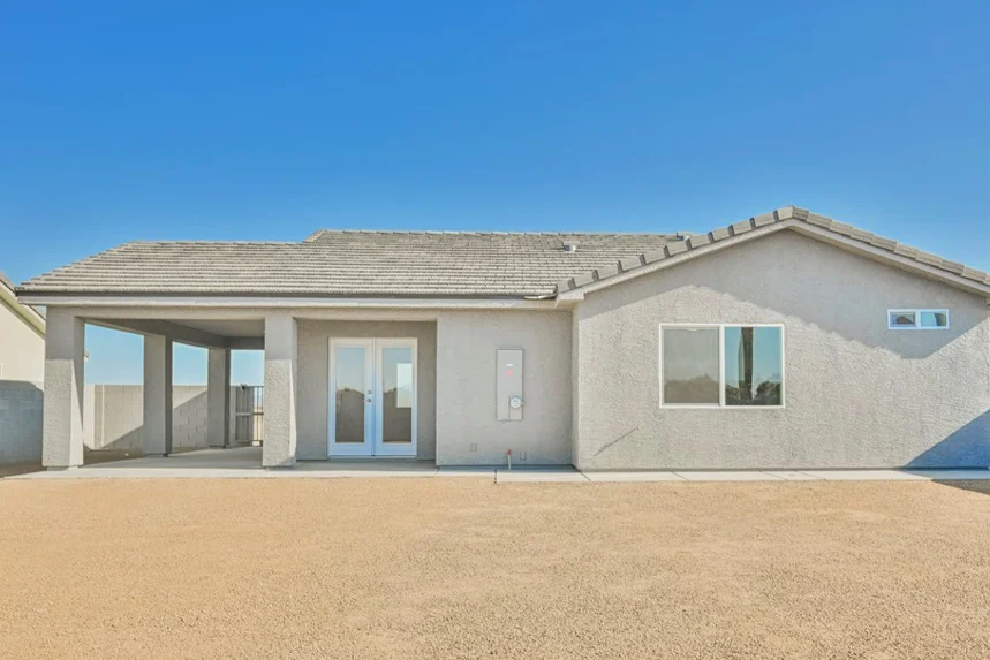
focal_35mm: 32
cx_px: 544
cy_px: 375
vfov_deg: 41.5
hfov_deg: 59.2
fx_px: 869
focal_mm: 26.5
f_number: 8
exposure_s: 1/160
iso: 64
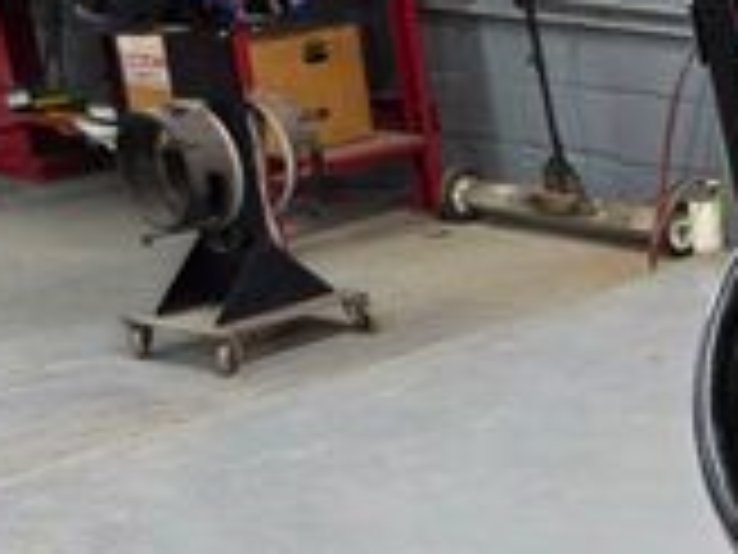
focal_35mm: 90
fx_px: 1919
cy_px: 504
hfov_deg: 17.8
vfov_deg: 16.2
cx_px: 1305
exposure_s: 1/120
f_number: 1.7
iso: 160
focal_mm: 6.3
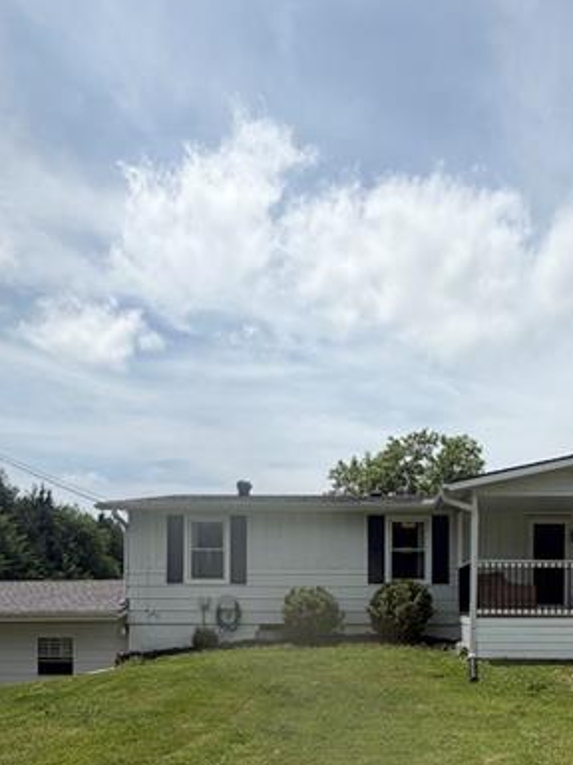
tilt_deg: -1.0
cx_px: 380
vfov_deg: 58.3
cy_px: 618
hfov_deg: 48.9
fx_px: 618
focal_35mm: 28
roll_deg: -0.2
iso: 20
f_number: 2.2
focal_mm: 2.22
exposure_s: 1/1211
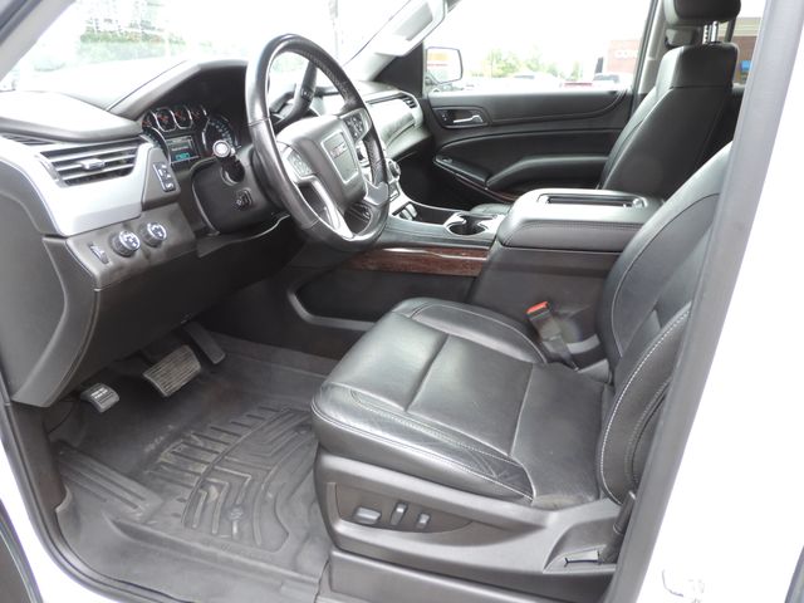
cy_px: 302
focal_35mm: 24
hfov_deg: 71.6
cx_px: 402
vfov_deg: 56.8
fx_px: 557
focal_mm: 4.3
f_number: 3
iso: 160
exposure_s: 1/30
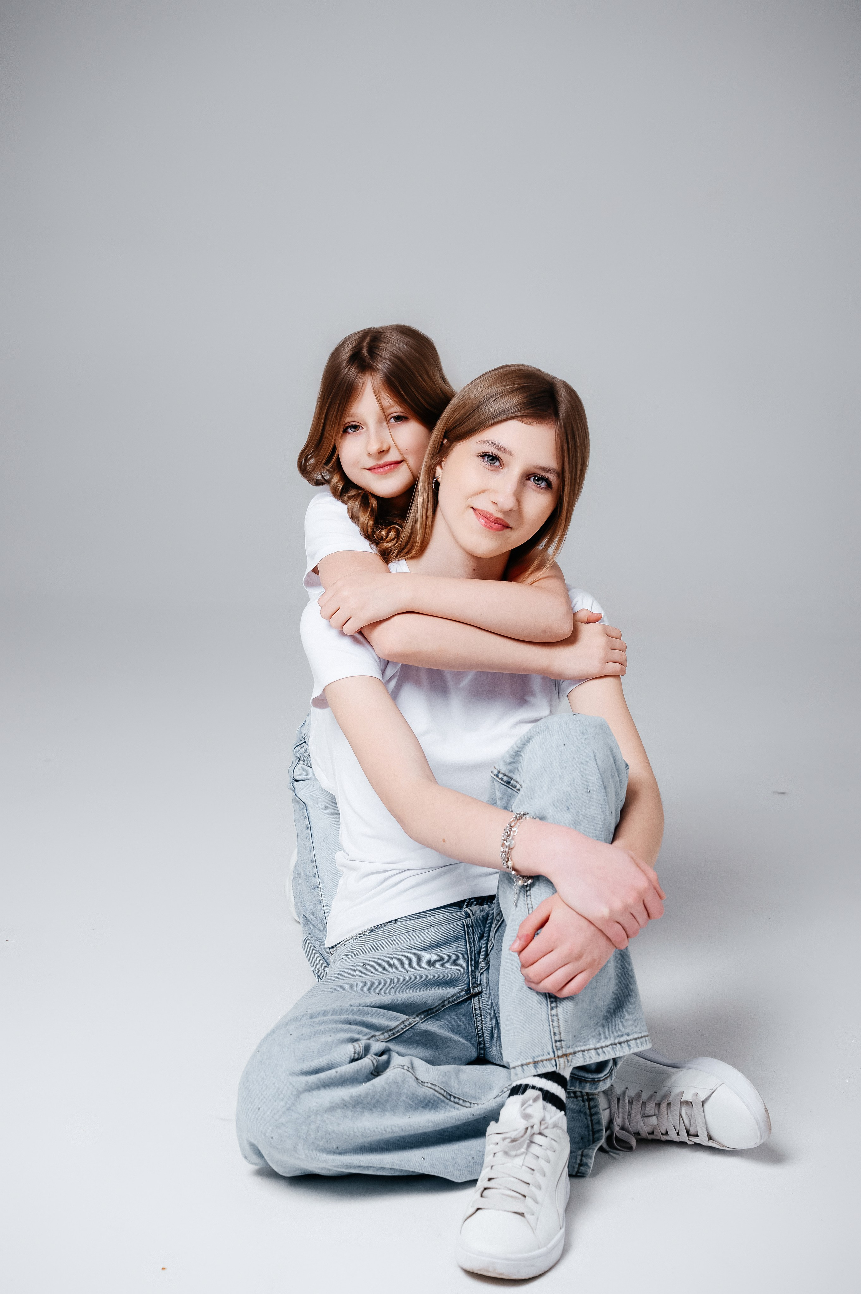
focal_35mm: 70
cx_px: 430
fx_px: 2515
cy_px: 647
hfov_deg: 19.4
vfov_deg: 28.9
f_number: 6.3
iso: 100
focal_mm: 70
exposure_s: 1/160
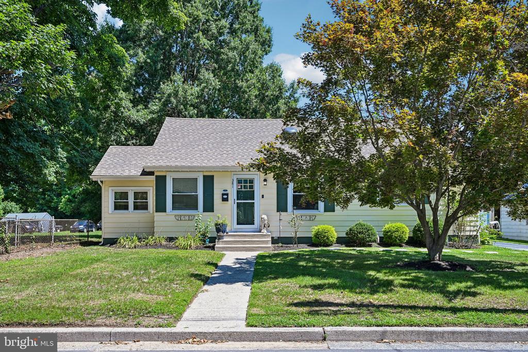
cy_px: 176
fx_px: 440
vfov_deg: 43.6
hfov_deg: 61.9
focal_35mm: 30
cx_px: 264
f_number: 8
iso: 800
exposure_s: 1/500
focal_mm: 30
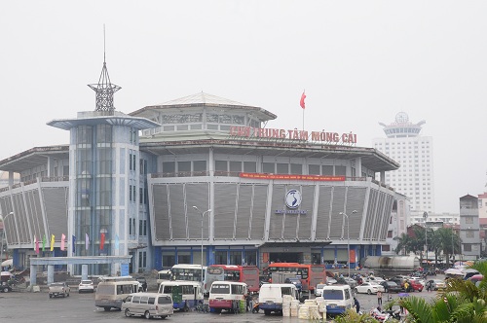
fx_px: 851
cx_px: 244
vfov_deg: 21.5
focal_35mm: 63
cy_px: 162
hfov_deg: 31.9
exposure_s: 1/640
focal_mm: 42
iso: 1000
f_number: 13
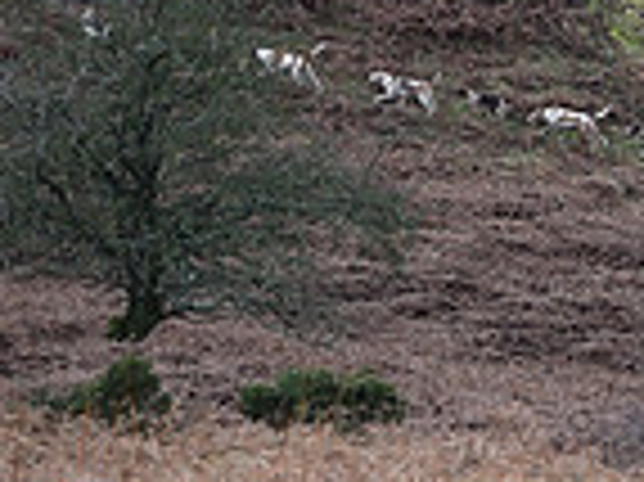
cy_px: 225
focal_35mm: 782
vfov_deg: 1.9
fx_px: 14536
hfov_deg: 2.5
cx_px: 1126
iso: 450
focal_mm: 200
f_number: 4.5
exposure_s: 1/800
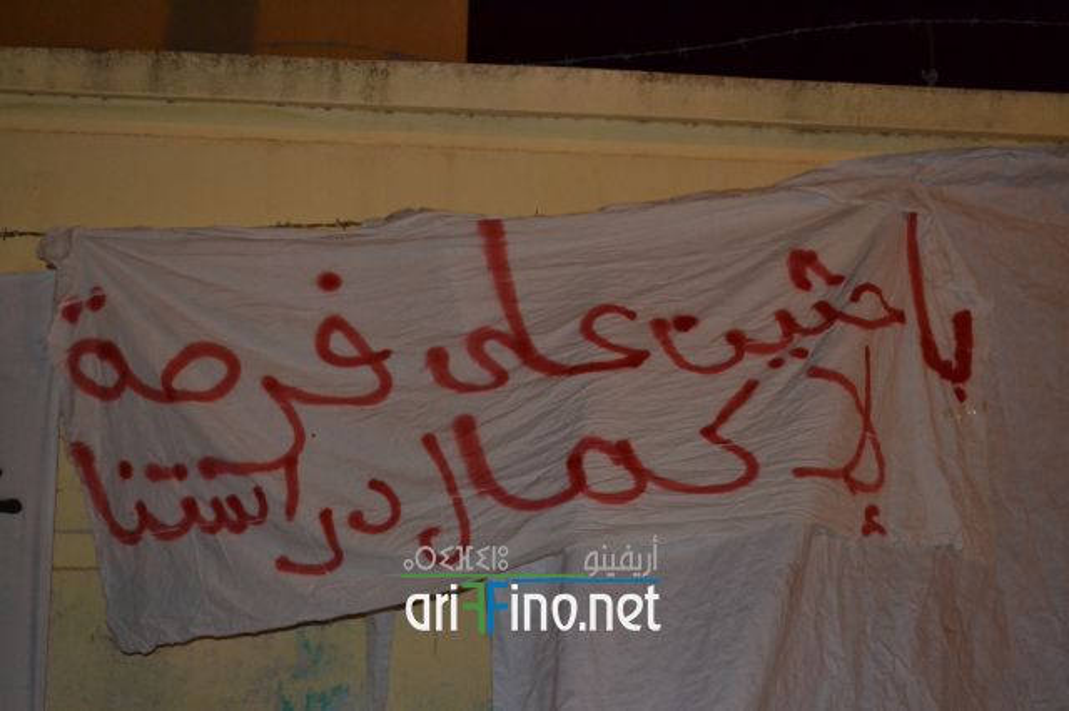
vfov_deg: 23.8
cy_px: 356
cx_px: 534
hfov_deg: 35.1
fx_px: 1692
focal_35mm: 57
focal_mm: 38
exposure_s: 1/60
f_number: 5
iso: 3200
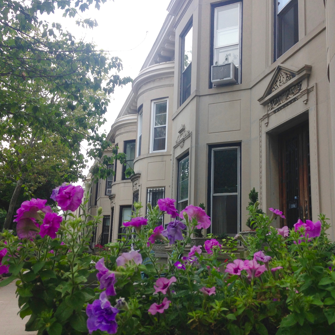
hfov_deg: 42.7
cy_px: 168
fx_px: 427
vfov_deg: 42.8
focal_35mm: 39
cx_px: 197
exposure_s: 1/484
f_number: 2.4
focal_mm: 4.12
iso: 50
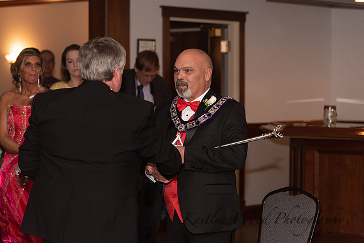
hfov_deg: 18.3
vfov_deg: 12.2
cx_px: 182
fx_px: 1133
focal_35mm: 112
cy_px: 122
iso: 800
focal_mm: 112
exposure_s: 1/200
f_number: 4
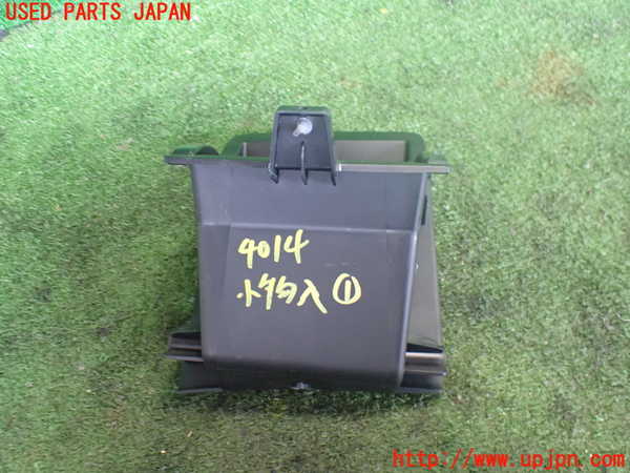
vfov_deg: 46.8
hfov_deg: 60.0
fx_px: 546
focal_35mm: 30
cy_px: 236
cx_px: 315
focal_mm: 5.4
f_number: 2.3
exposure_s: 1/50
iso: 800
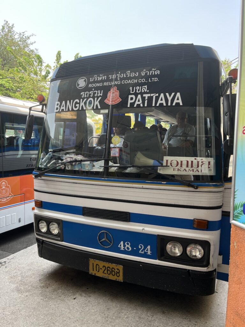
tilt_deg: -4.0
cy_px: 164
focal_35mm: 26
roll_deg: -0.4
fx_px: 245
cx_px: 122
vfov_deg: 67.3
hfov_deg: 53.1
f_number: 1.6
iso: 50
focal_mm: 5.1
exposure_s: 1/368
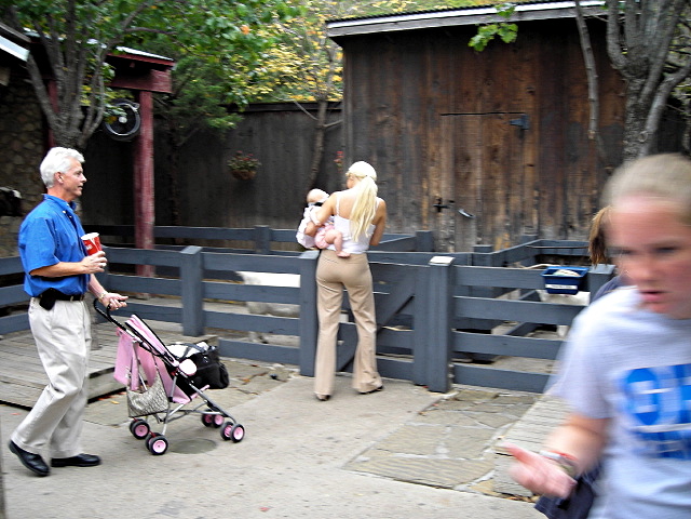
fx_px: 759
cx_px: 346
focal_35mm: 38
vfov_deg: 37.7
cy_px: 260
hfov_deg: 49.0
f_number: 3.2
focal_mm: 6.3
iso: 54
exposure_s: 1/35.3
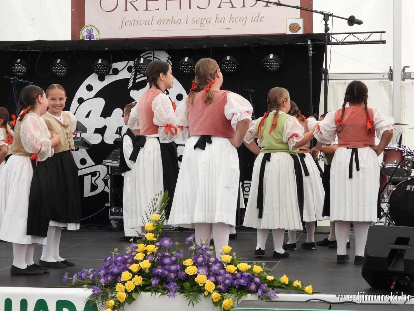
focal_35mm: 85
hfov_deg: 23.0
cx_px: 207
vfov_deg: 17.4
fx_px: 1017
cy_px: 156
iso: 100
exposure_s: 1/60
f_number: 3.5
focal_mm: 15.3
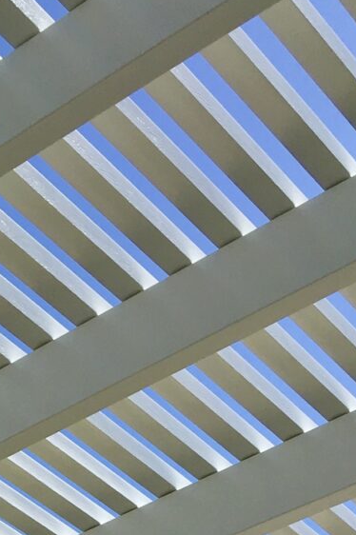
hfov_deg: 12.0
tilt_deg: +22.2
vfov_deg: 16.6
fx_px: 1634
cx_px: -152
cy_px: 841
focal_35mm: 110
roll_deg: +1.7
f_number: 2.2
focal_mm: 4.15
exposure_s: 1/1876
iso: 25
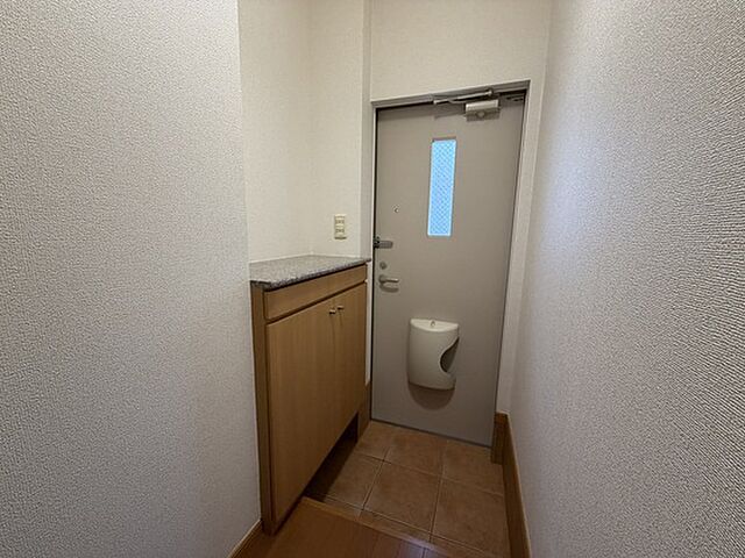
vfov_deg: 85.7
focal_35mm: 14
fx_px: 301
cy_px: 279
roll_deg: -0.5
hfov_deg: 102.1
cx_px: 372
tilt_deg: -9.4
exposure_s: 1/60
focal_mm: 2.22
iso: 320
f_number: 2.2
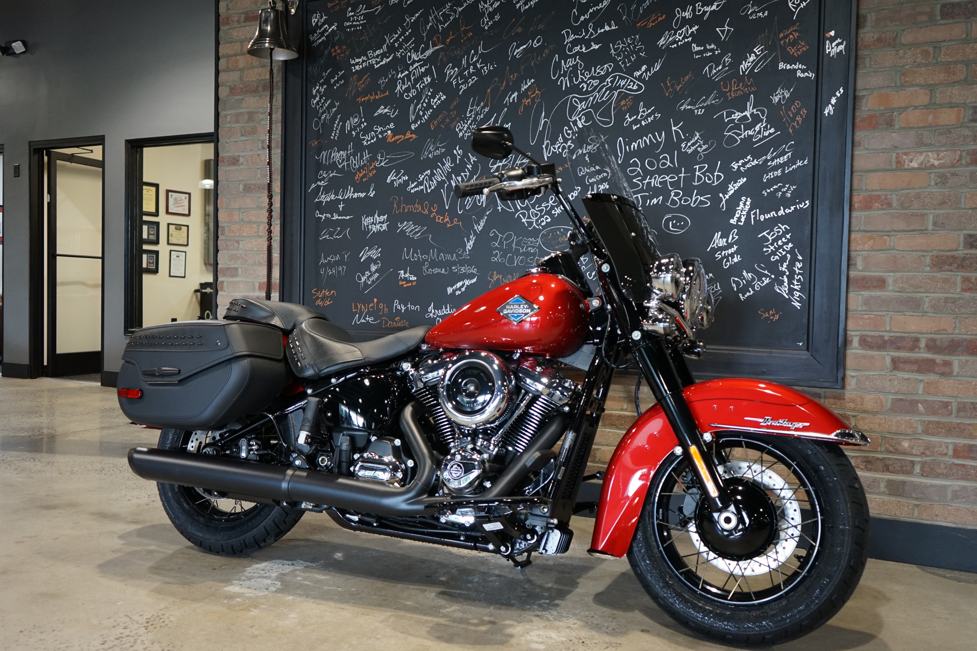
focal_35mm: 31
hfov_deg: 60.3
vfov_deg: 42.3
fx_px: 841
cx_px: 488
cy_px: 326
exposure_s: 1/160
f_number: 4
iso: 1600
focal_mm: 31
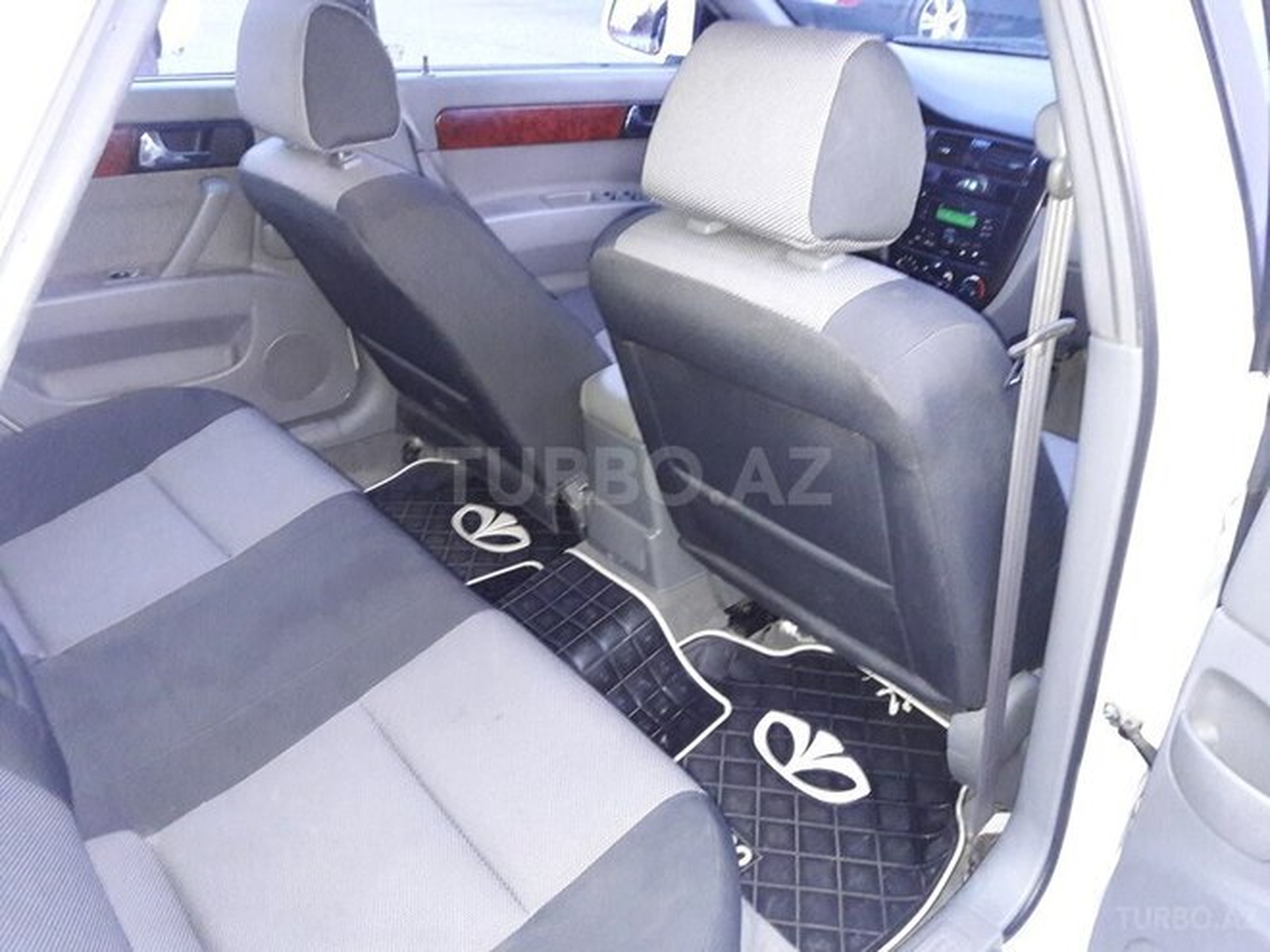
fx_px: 1027
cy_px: 476
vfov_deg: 49.7
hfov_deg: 63.4
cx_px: 635
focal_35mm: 28
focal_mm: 3.7
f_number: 1.9
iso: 400
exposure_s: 1/17
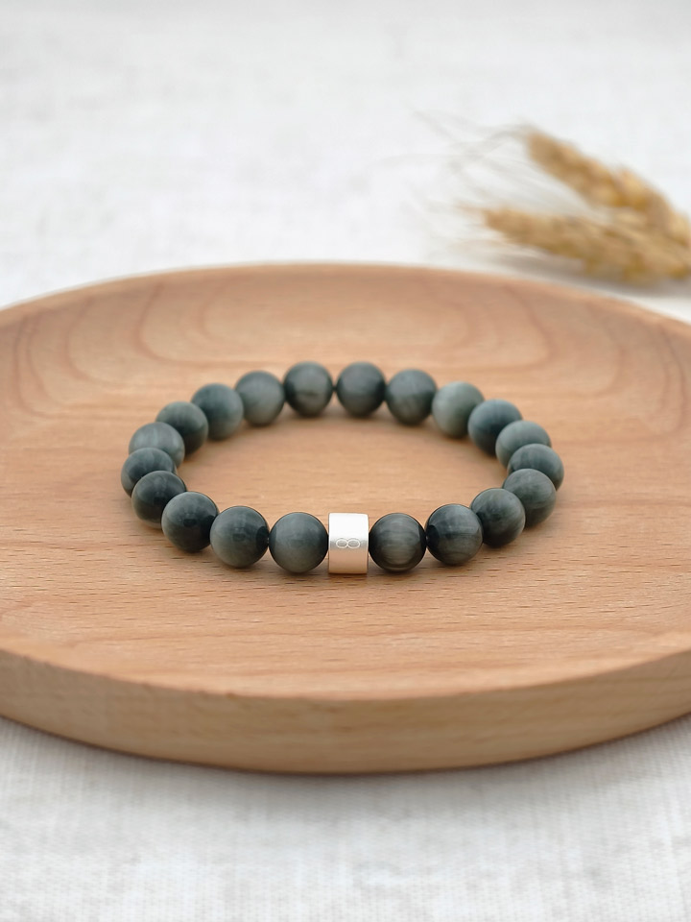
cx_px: 346
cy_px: 461
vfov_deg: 18.2
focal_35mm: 108
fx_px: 2875
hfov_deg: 13.7
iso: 250
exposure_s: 1/323
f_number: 2.67
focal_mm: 22.48
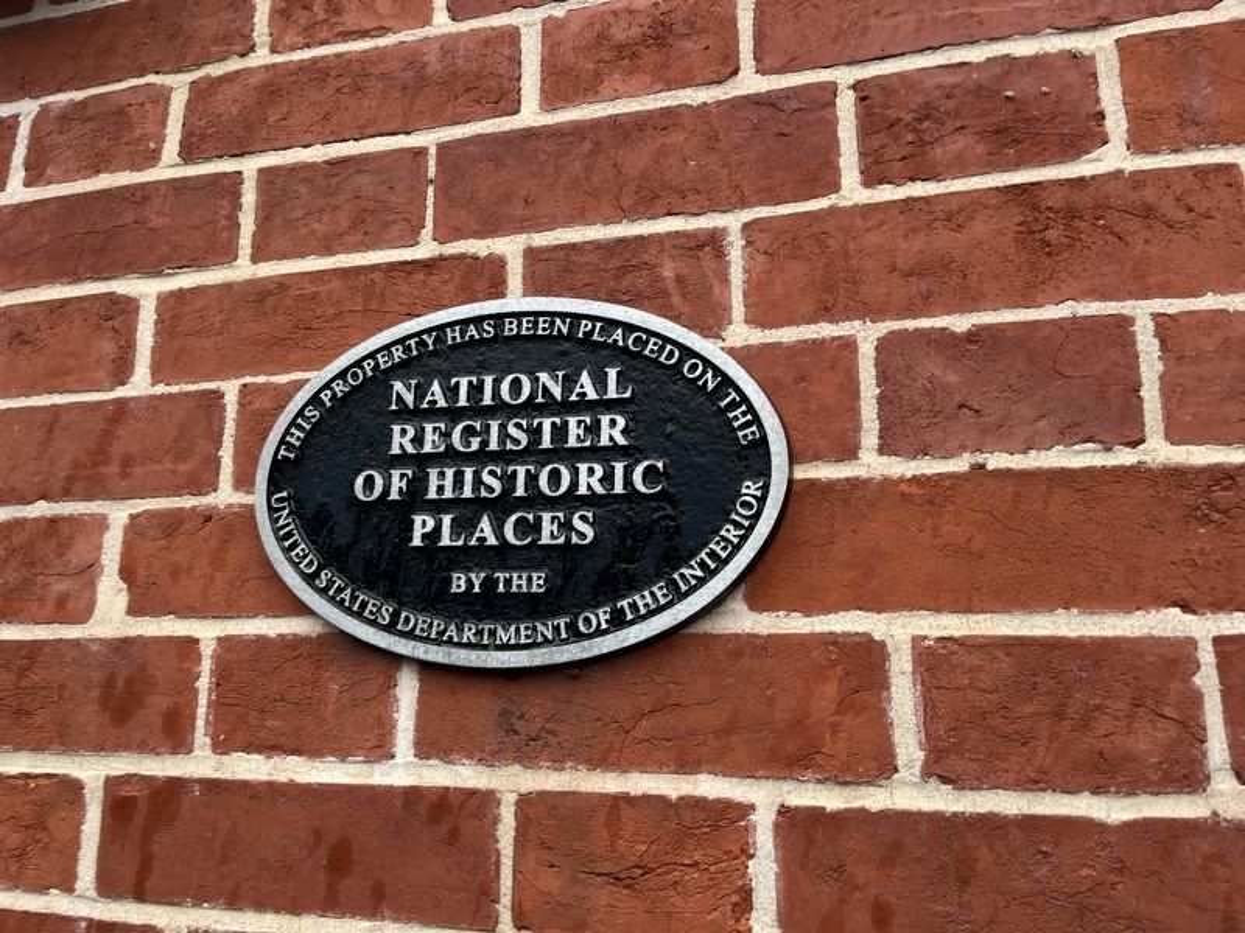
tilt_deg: +16.7
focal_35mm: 26
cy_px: 466
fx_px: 935
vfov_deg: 53.1
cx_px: 622
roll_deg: +1.2
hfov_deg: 67.3
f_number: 1.6
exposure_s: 1/122
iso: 50
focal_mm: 5.1
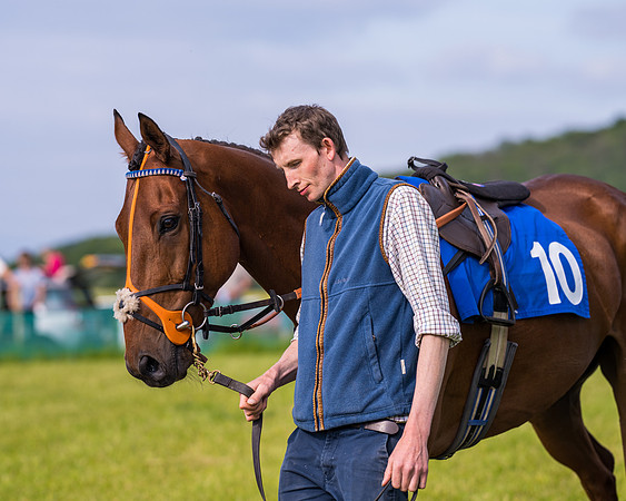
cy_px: 204
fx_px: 3363
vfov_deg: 8.5
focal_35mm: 182
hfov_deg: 10.6
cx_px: 206
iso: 50
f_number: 3.2
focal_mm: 135
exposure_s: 1/500
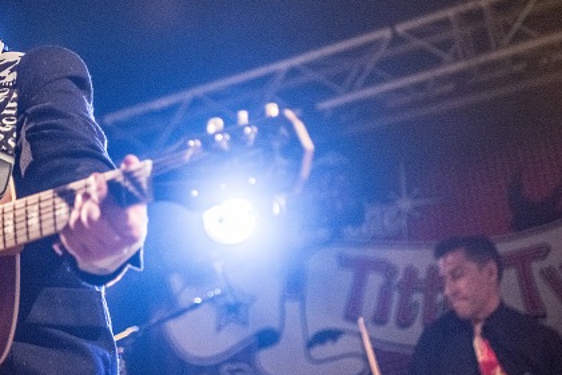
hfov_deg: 21.4
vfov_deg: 14.5
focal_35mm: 94
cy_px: 125
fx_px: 1468
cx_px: 119
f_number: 2.8
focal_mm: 55
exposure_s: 1/160
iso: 1250
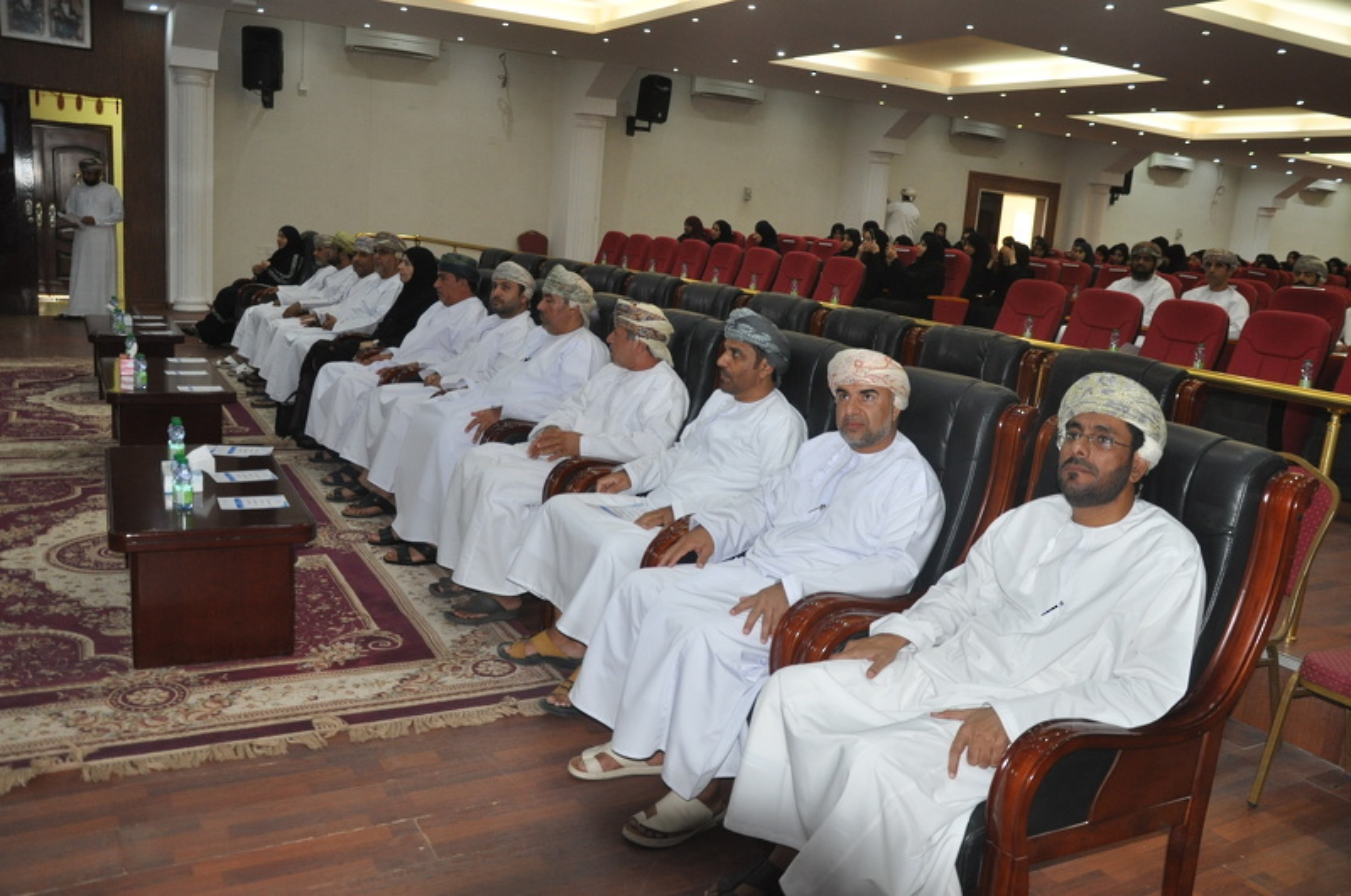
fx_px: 1180
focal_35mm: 32
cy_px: 448
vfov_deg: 41.6
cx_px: 676
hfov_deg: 59.6
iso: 800
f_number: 3.8
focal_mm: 21
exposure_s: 1/60
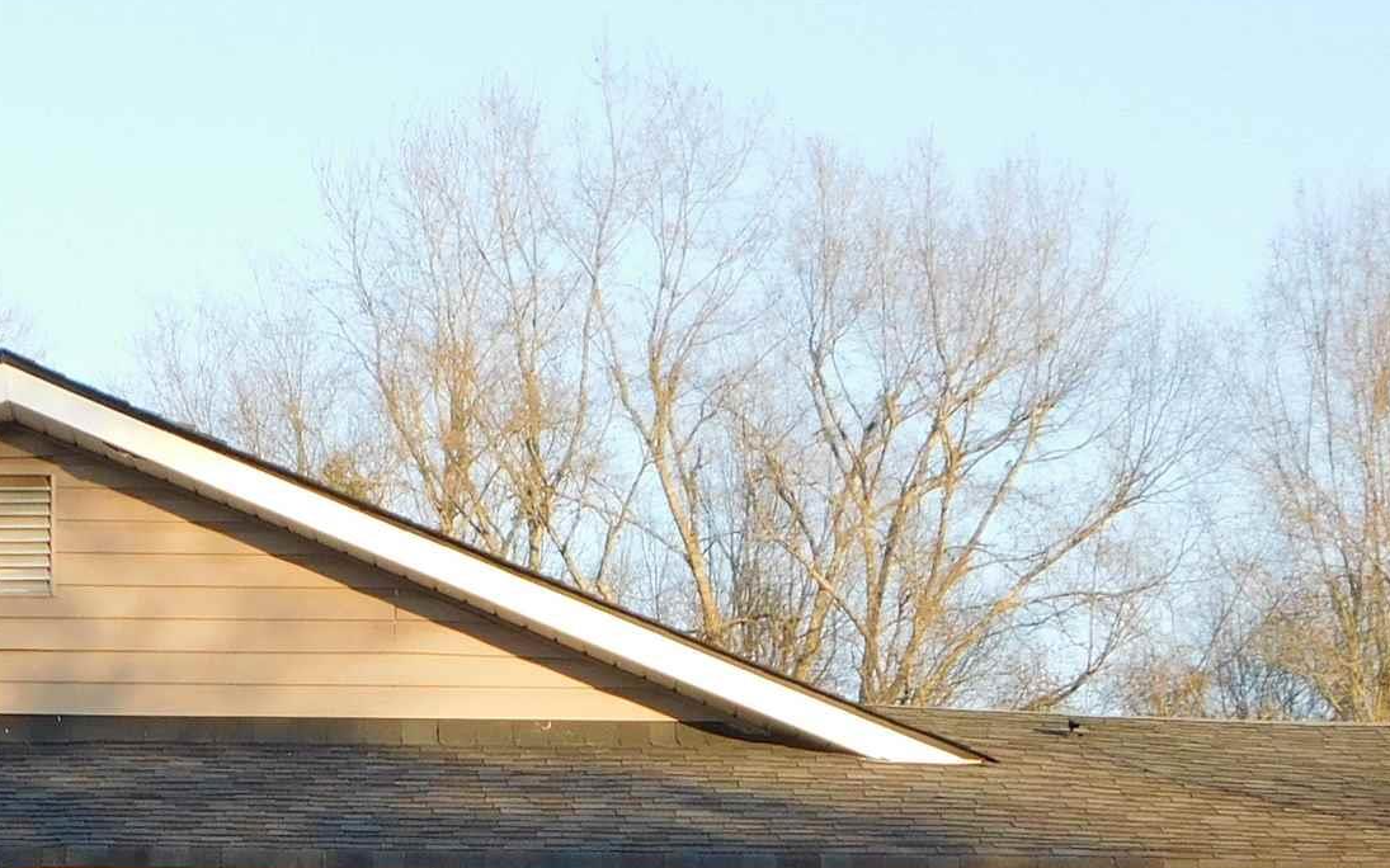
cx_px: 256
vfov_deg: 10.8
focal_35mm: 119
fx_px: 4507
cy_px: 1101
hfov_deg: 17.4
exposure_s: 1/250
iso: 125
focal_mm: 7.1
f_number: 3.6
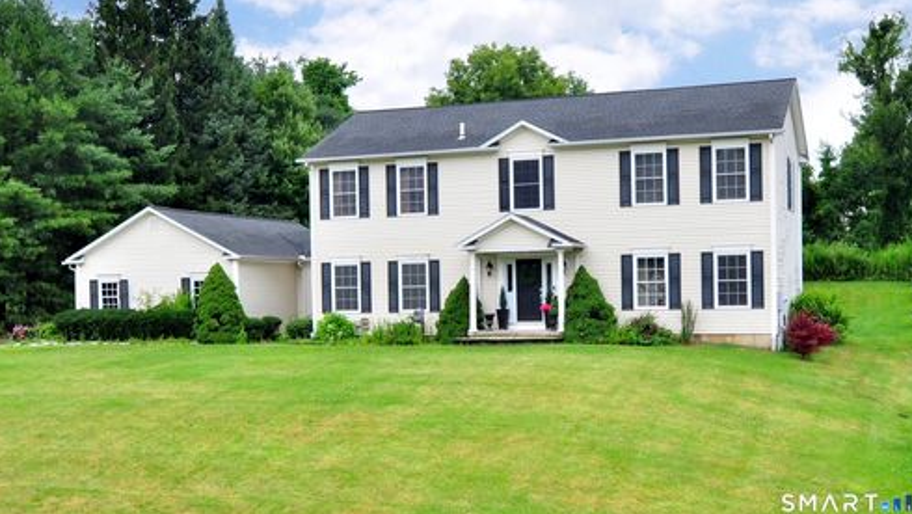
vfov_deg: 36.6
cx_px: 462
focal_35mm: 32
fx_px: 774
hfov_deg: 61.0
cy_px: 216
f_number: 8
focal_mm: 20
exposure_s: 1/500
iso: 800
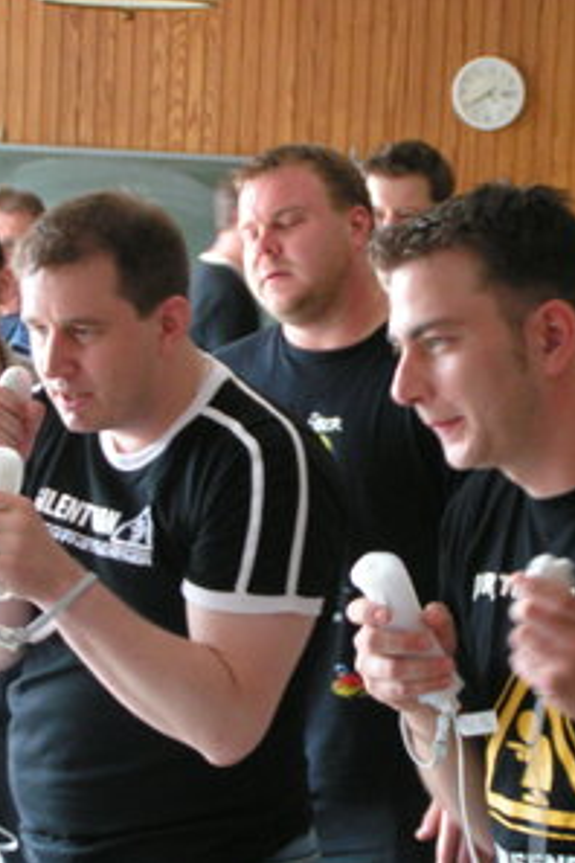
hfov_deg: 13.0
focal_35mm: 105
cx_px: 348
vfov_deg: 19.5
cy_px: 433
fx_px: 2515
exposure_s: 1/50
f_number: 3.2
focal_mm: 11.5
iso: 200
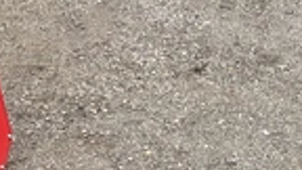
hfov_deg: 23.4
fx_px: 705
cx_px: 289
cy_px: 260
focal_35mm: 88
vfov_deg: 13.0
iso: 25
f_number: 1.8
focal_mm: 3
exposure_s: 1/435
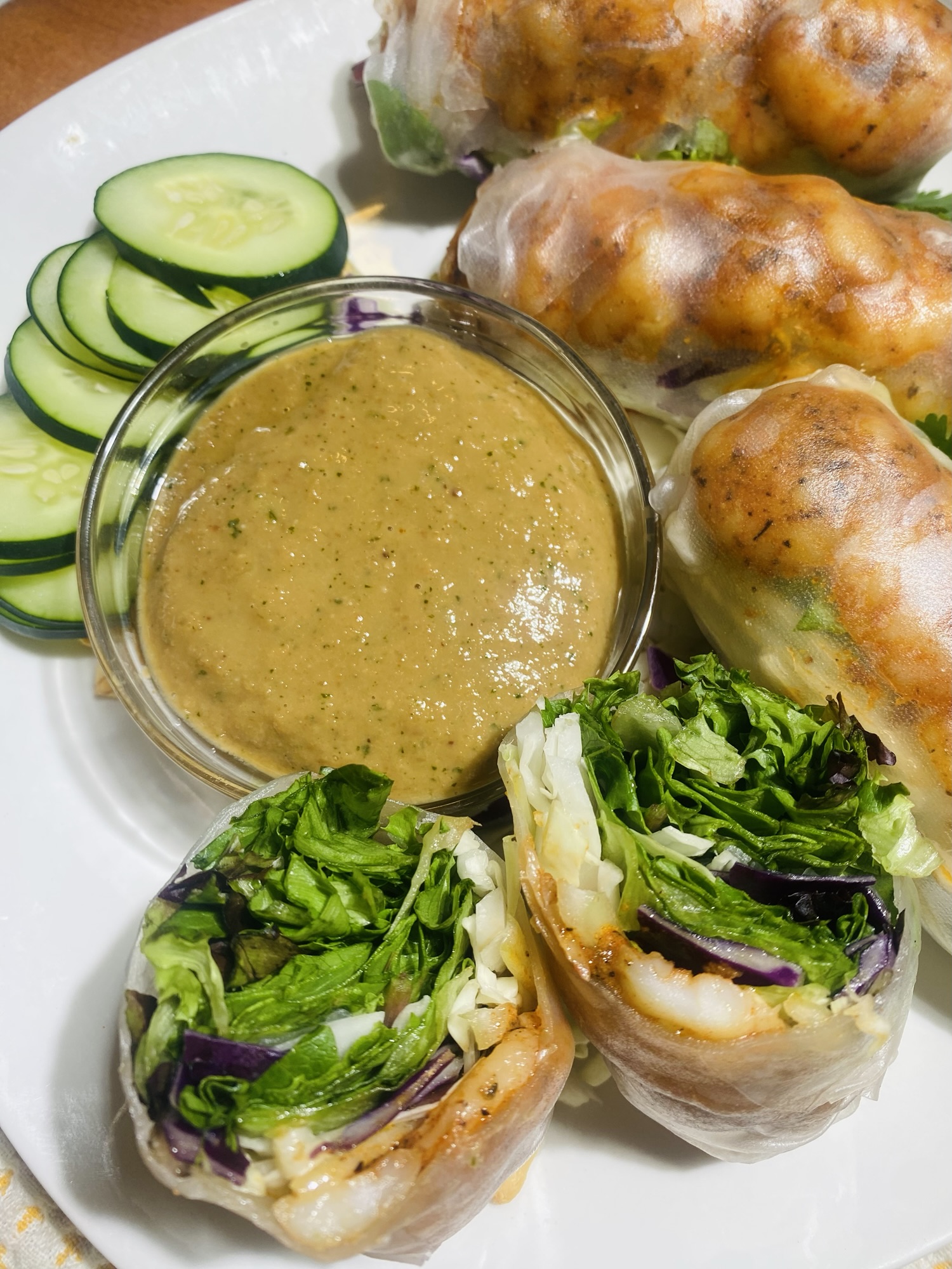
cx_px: 476
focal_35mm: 25
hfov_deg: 54.9
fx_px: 917
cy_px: 634
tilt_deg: -73.4
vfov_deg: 69.4
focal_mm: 4.25
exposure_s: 1/198
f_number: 1.8
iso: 32
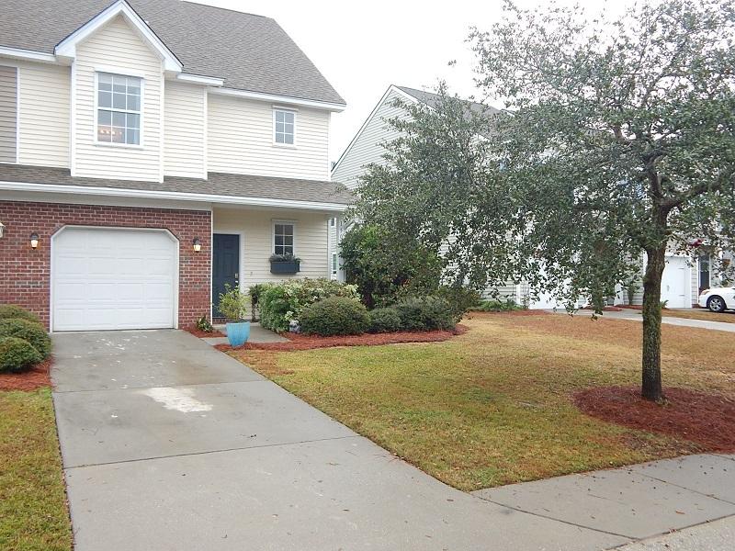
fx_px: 658
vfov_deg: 45.4
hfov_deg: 58.4
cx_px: 368
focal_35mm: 31
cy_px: 276
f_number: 3.2
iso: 125
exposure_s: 1/200
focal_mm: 5.6
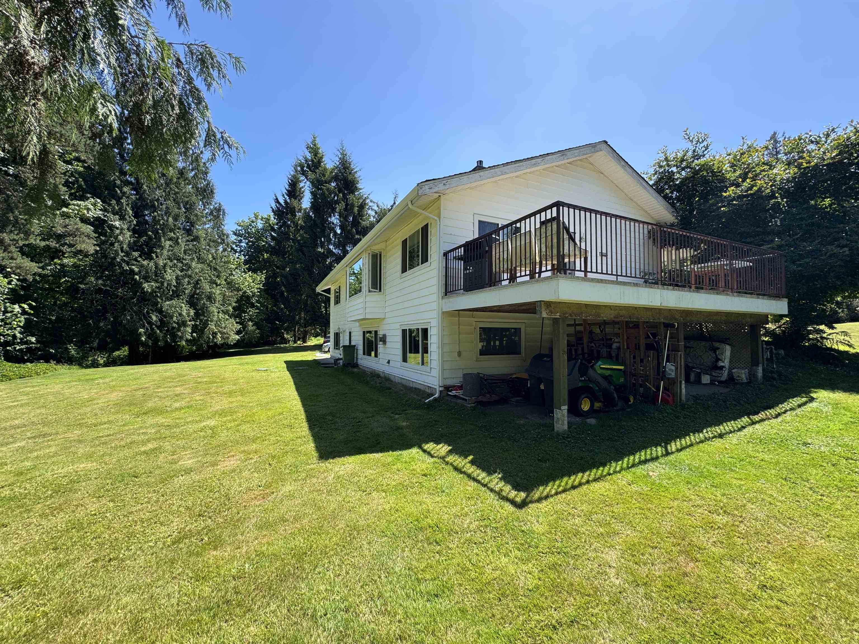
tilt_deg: +4.0
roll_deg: -1.7
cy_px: 322
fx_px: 347
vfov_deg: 85.7
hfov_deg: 102.1
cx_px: 430
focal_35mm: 14
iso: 40
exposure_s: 1/430
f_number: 2.2
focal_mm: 2.22
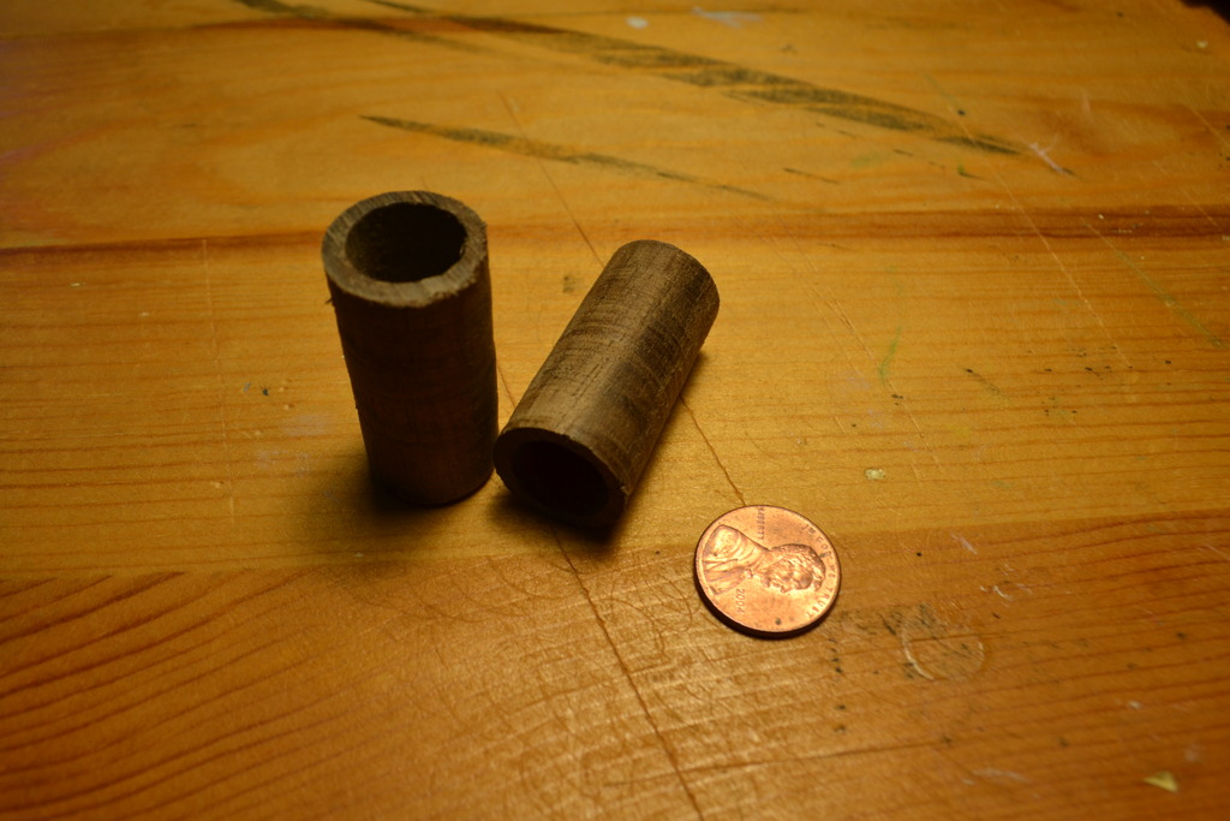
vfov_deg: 43.6
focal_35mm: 30
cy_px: 410
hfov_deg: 61.9
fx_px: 1025
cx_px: 615
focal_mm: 20
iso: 400
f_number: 8
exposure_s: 1/60
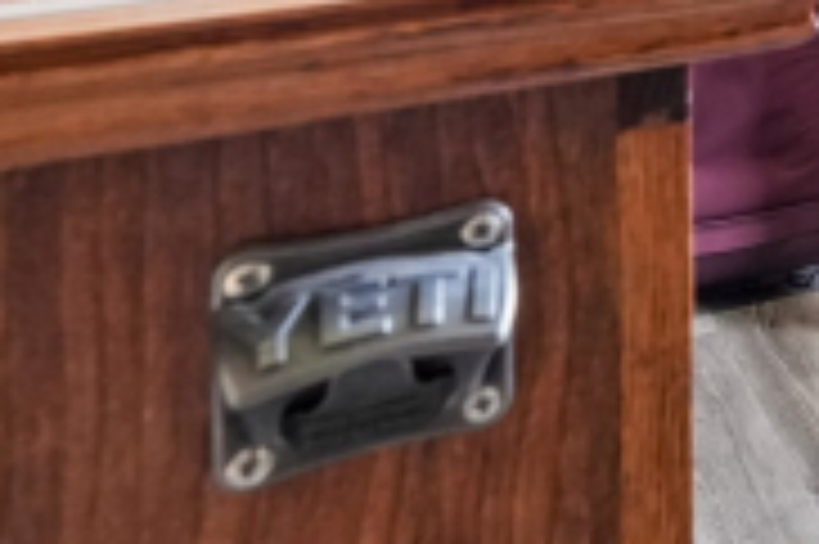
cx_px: 1364
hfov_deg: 22.3
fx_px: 1500
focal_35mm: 66
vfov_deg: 17.5
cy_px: -369
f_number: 8
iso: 5000
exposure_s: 1/30
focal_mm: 16
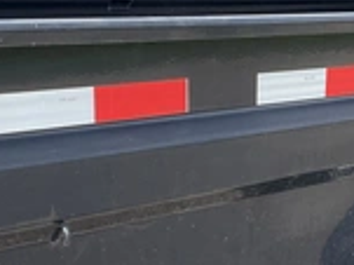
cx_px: 270
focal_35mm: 77
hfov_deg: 25.0
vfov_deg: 19.1
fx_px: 787
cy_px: 171
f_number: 1.8
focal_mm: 3
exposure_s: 1/351
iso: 25
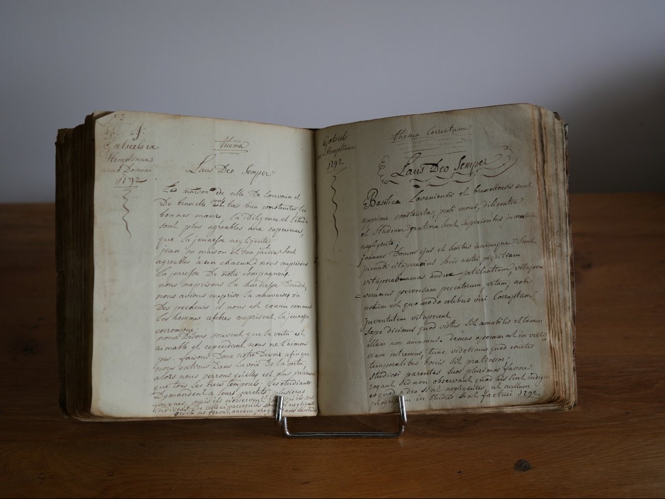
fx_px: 1153
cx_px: 332
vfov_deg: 24.4
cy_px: 250
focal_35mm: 60
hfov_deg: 32.2
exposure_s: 1/60
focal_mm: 30
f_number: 2.8
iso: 250
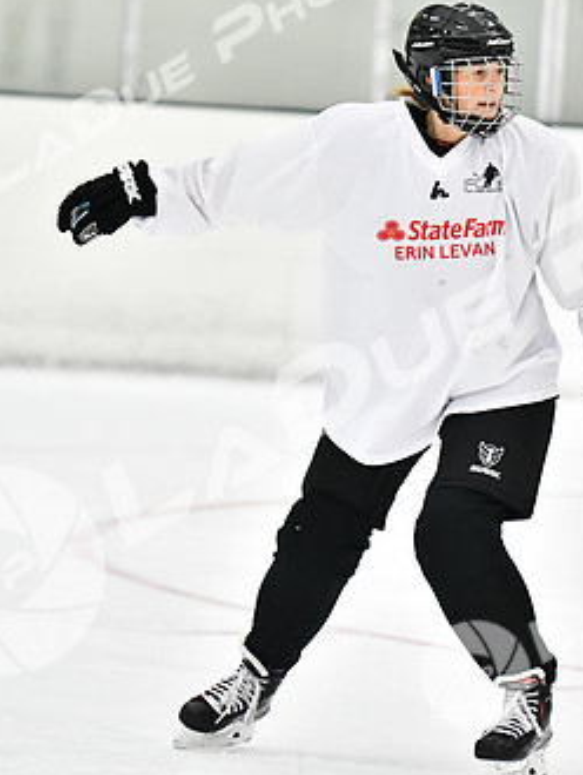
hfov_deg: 4.7
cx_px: 416
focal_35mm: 317
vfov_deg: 6.2
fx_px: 7106
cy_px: 330
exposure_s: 1/1250
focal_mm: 125
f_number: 2.8
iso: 6400
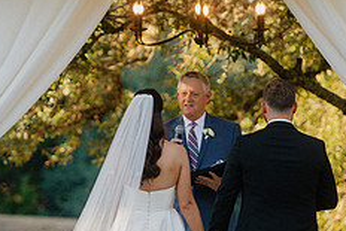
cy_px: 196
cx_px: 195
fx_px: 3481
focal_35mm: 362
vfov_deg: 3.8
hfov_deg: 5.7
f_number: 2.8
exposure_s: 1/640
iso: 200
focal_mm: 145
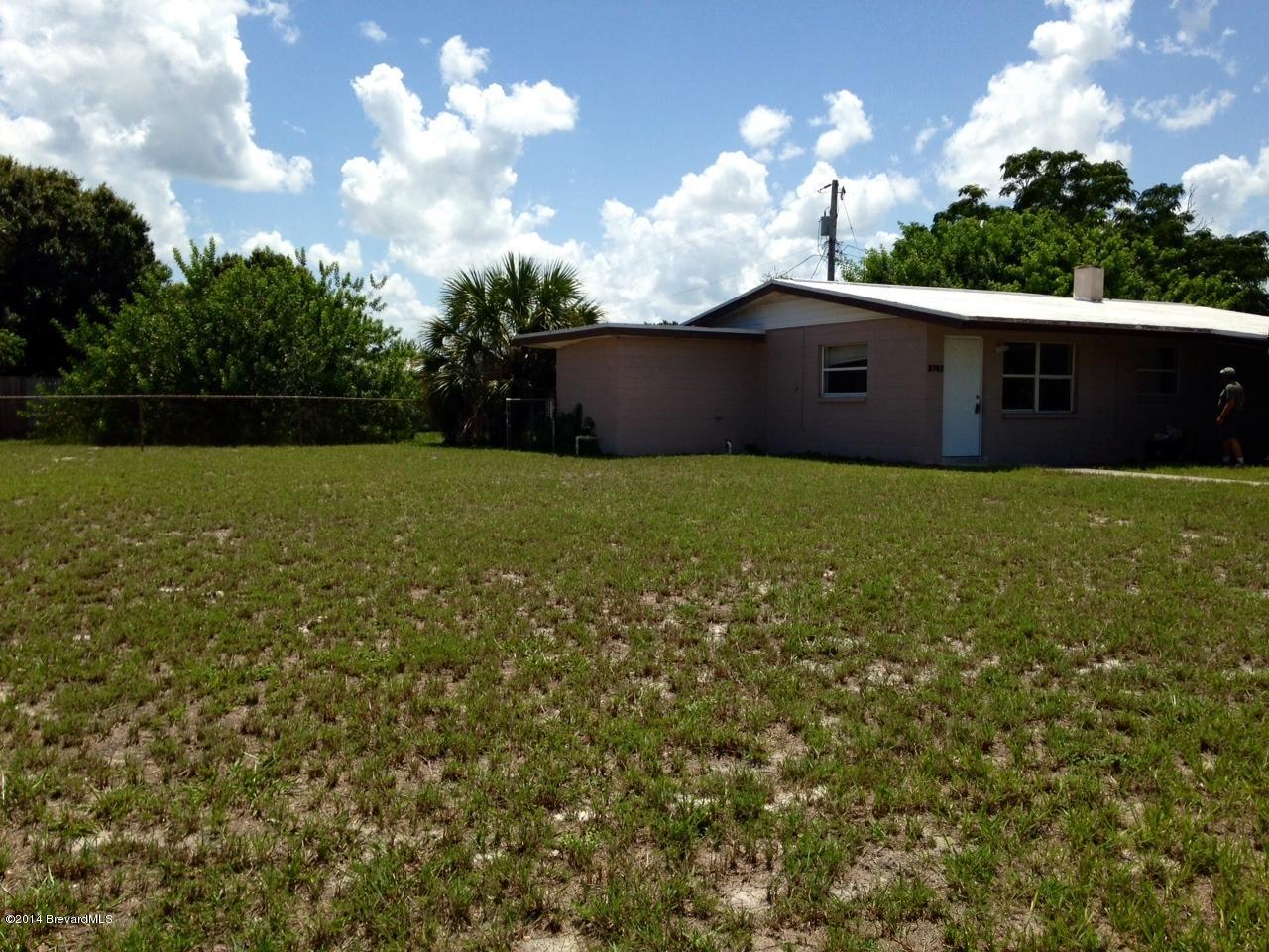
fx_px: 1210
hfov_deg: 55.4
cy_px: 476
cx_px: 634
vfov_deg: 42.9
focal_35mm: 33
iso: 64
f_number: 2.4
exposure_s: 1/2358
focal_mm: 4.12
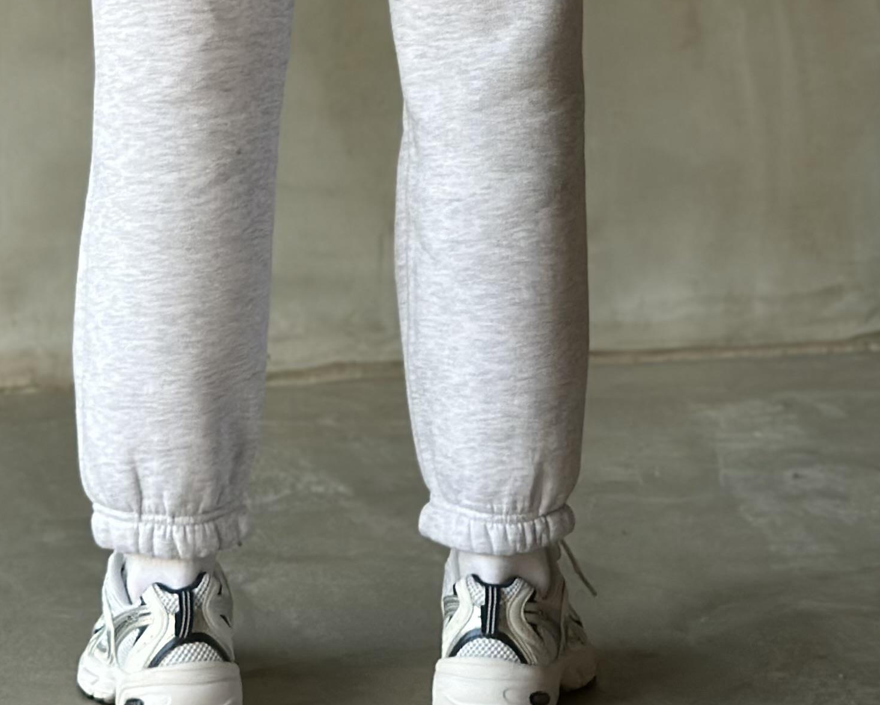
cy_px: -314
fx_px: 3361
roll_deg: +0.0
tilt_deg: +2.9
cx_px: 494
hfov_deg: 14.9
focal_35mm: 129
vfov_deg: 11.5
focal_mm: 6.86
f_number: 1.78
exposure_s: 1/73
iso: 125
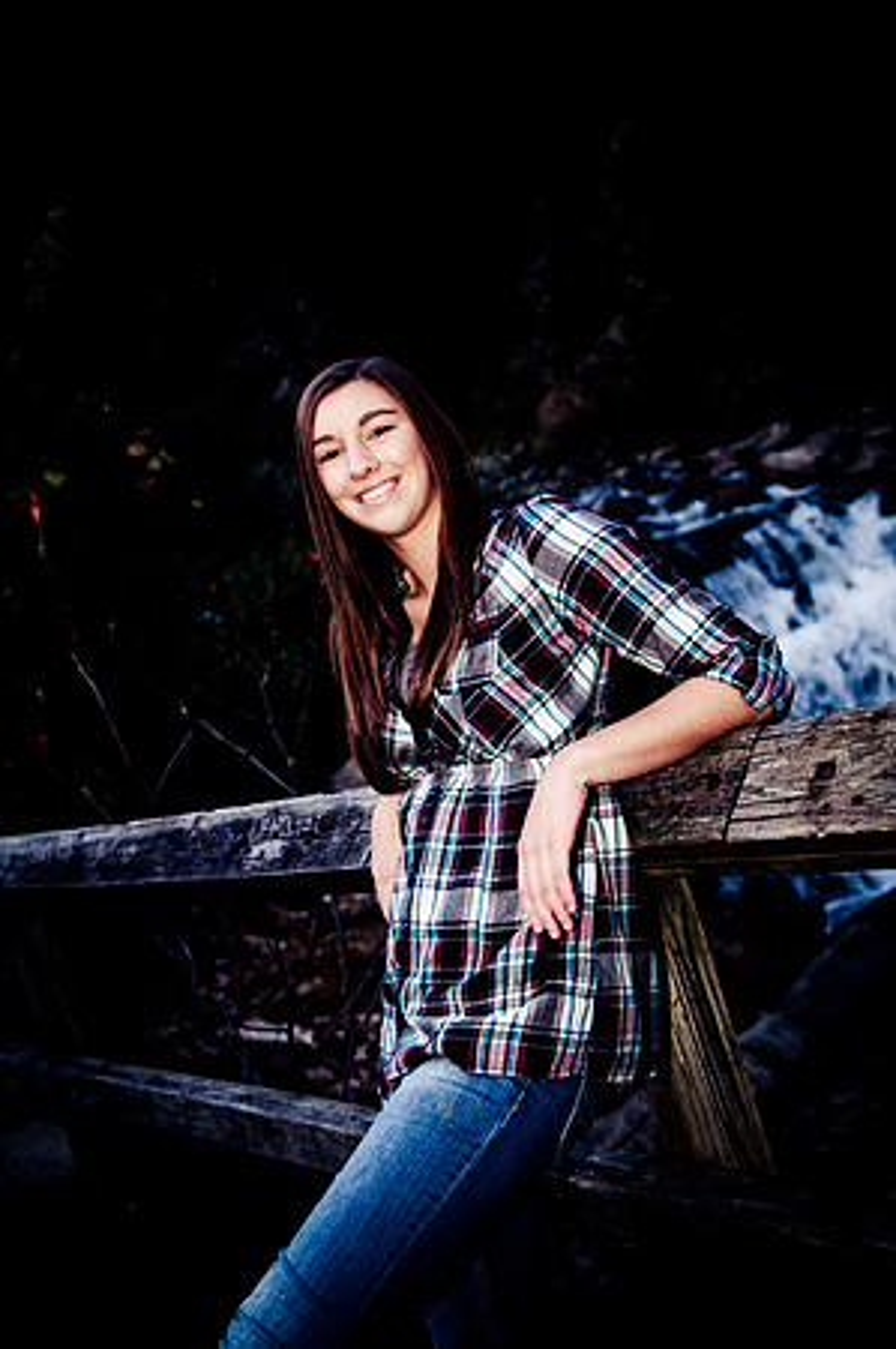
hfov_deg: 28.9
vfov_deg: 42.4
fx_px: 1740
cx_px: 448
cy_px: 674
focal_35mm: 46
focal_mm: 31
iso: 400
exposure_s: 1/60
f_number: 2.8
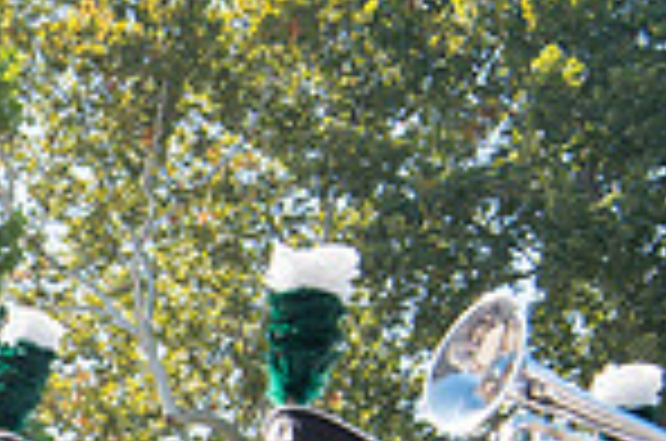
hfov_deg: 11.1
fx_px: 3194
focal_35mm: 173
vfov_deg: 7.6
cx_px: -513
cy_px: 848
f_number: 9
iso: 125
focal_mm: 44
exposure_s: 1/125
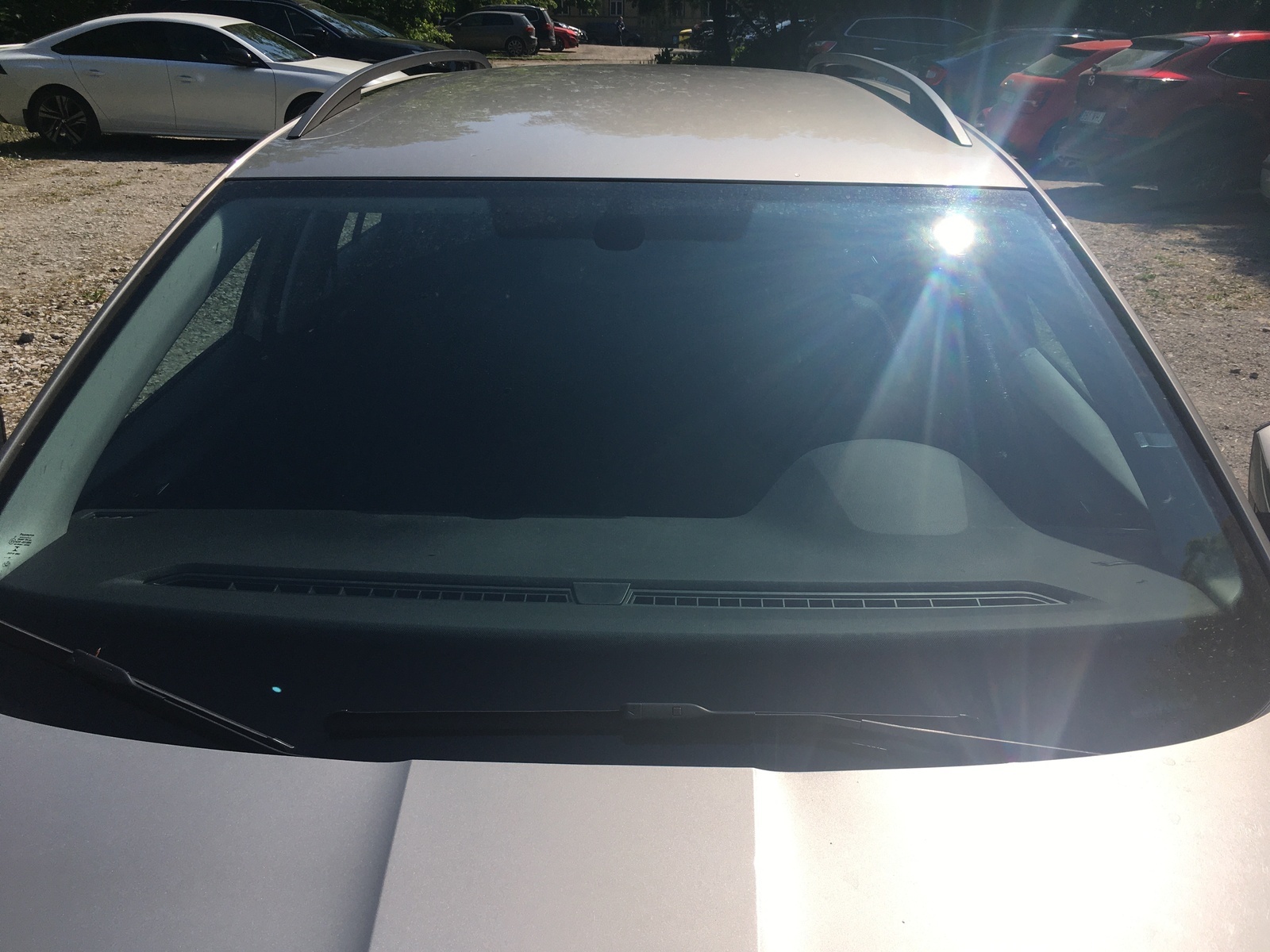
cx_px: 635
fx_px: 1064
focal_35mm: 29
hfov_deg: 61.7
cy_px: 476
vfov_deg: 48.2
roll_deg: -2.0
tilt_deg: -22.4
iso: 25
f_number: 2.2
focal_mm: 4.15
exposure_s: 1/2331
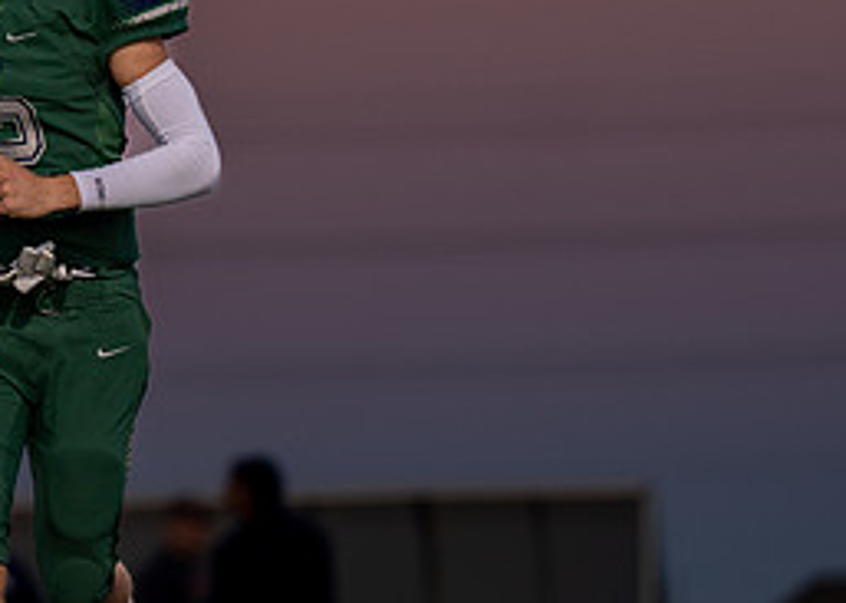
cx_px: -123
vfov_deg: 2.8
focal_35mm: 506
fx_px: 12145
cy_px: 159
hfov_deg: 4.0
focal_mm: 164
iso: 100
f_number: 2.8
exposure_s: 1/400
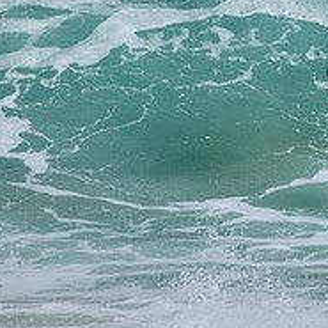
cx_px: 509
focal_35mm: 2134
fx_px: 22877
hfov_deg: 0.8
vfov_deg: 0.8
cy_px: 81
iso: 800
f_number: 11
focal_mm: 800
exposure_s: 1/2000
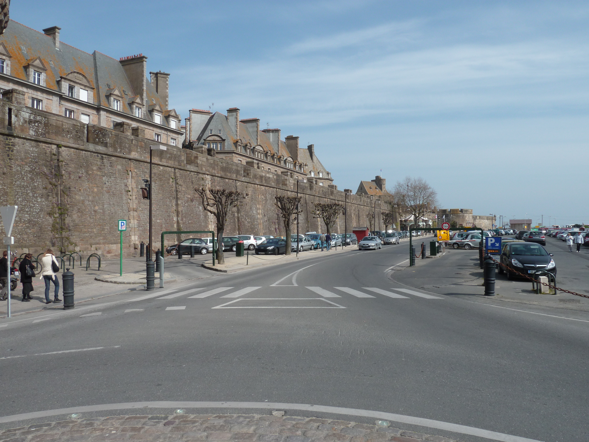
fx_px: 425
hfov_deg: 69.4
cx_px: 294
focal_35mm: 25
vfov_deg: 54.9
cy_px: 221
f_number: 5
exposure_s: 1/500
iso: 80
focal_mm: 4.1
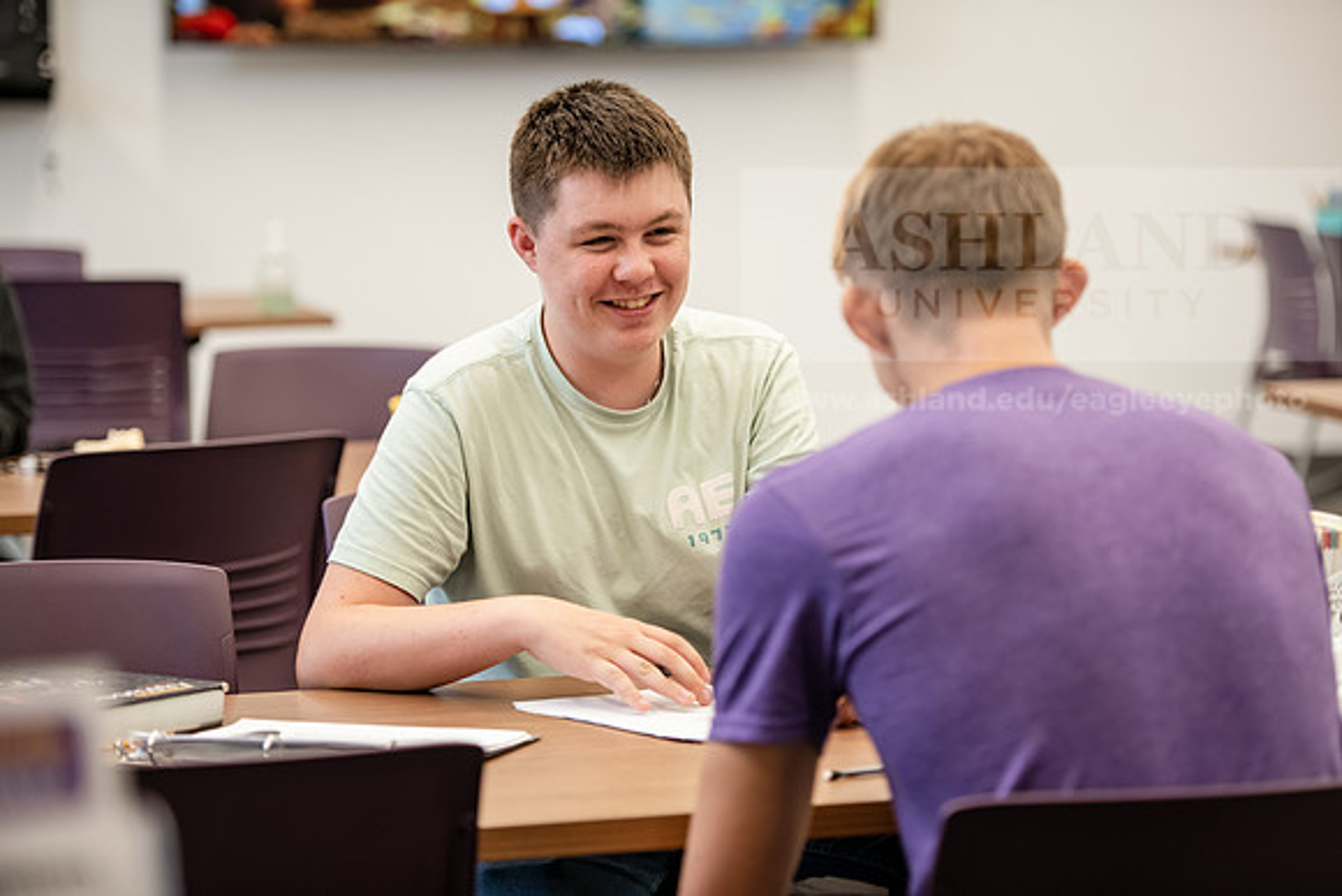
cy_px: 448
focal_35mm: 110
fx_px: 4101
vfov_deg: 12.5
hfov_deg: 18.6
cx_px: 671
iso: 800
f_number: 2.8
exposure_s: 1/200
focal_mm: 110
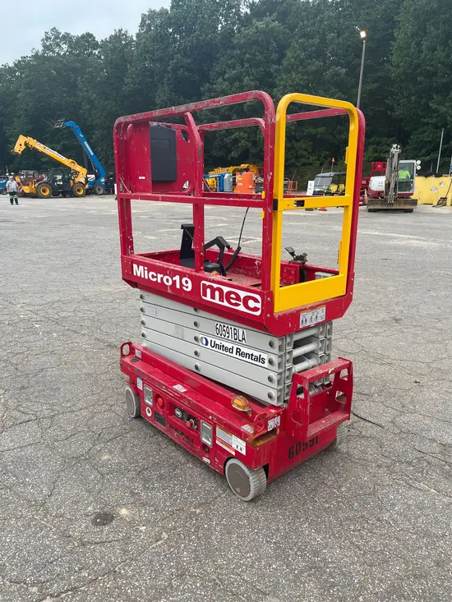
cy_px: 301
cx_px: 226
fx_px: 453
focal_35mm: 26
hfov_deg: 53.1
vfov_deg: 67.3
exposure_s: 1/440
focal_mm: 5.1
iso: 50
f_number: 1.6
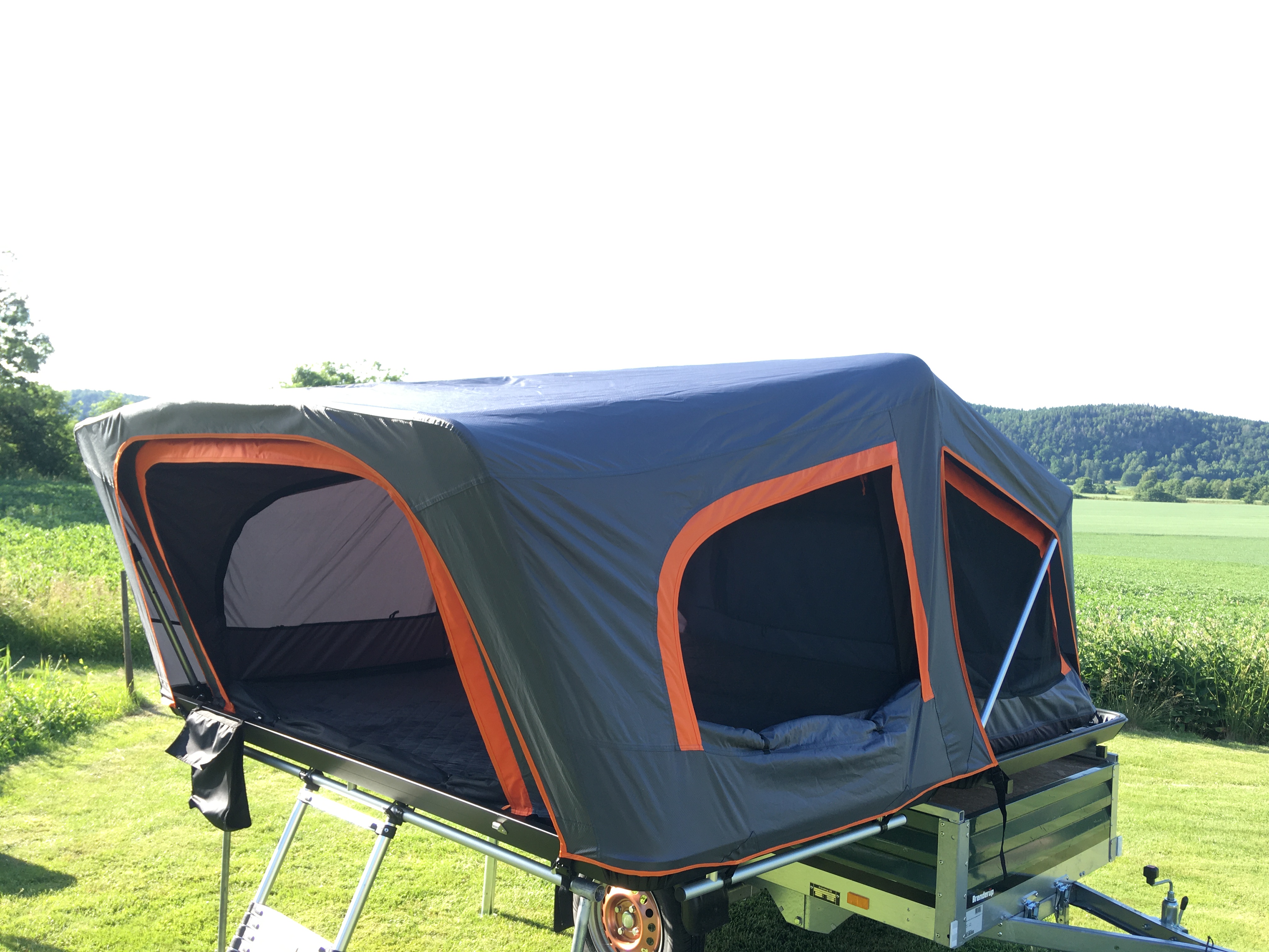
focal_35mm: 29
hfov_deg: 61.7
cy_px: 476
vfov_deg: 48.2
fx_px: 1063
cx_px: 634
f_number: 2.2
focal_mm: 4.15
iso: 25
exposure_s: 1/185
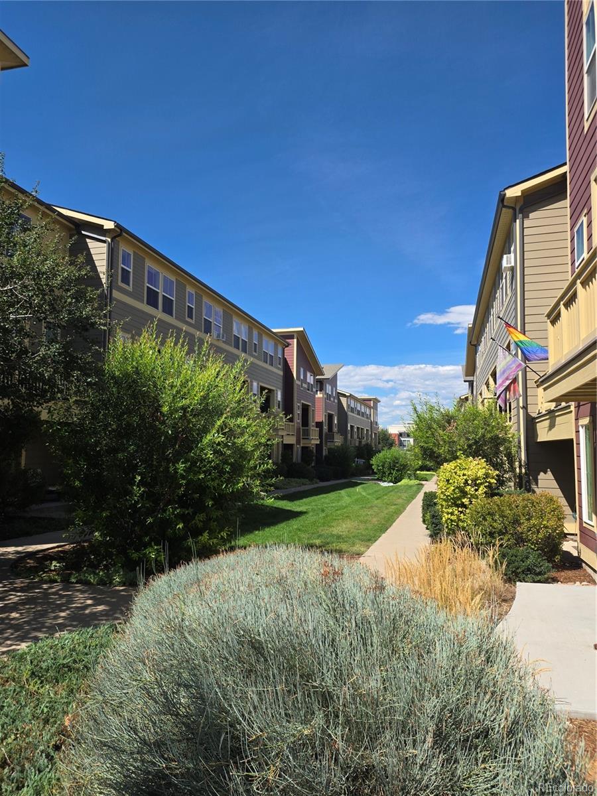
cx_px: 298
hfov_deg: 58.9
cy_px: 398
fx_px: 529
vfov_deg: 73.9
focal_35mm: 23
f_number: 1.7
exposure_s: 1/5296
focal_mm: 6.25
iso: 80
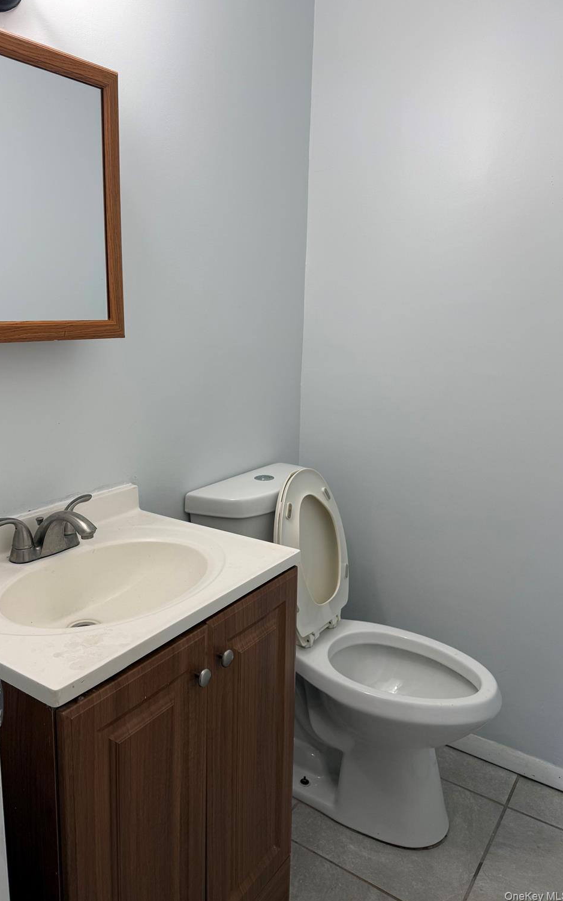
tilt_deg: -11.4
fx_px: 638
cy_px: 444
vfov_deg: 70.4
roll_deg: -0.1
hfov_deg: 47.3
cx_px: 228
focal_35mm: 26
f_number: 1.78
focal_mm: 6.76
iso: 80
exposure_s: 1/120
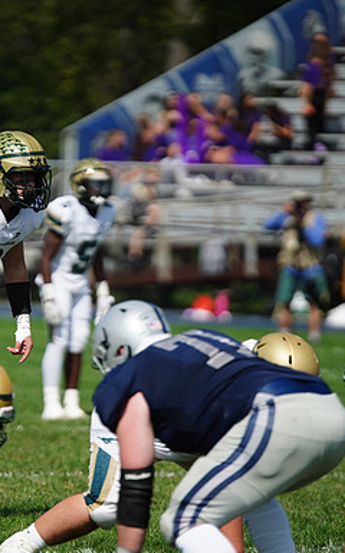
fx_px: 6948
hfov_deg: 2.8
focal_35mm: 461
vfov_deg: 4.6
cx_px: 75
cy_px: 276
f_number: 2.8
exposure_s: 1/8000
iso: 400
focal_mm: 300
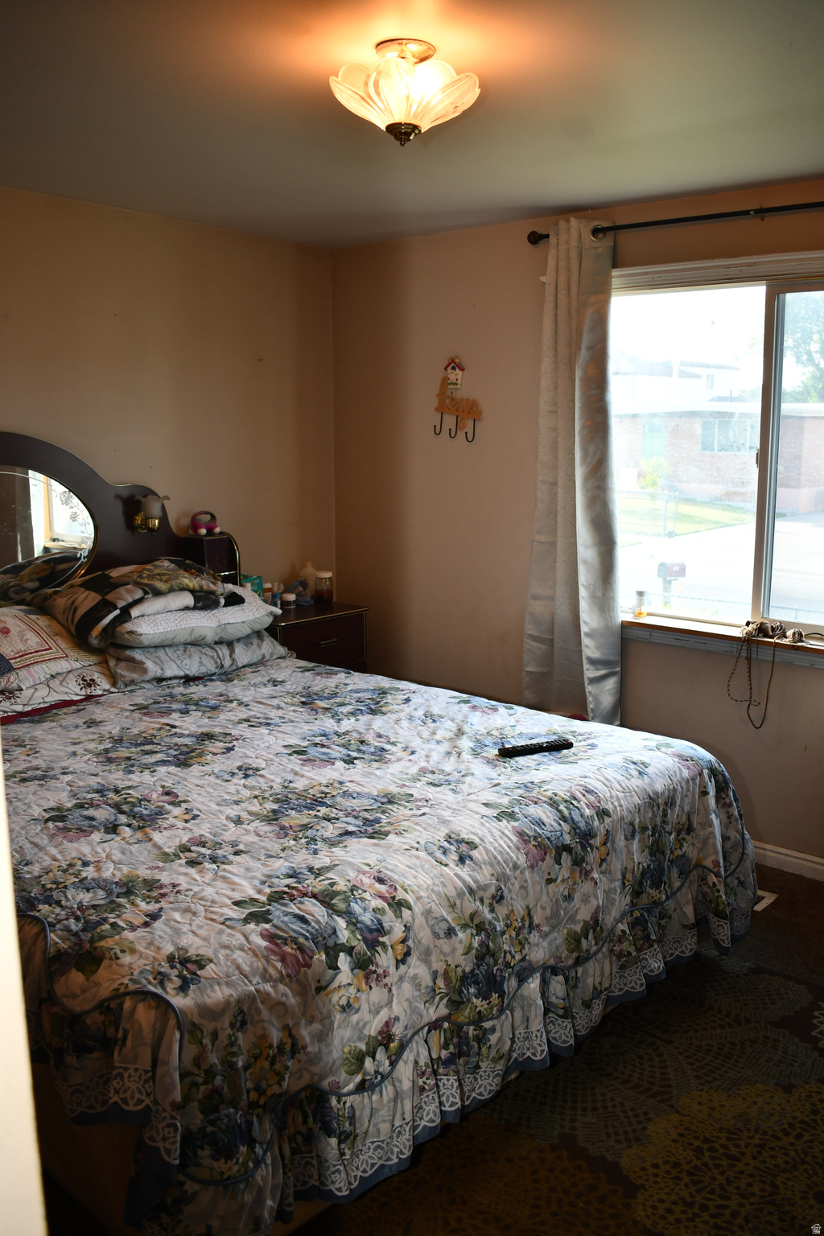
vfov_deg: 60.3
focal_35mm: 31
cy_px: 618
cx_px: 412
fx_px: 1064
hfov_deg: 42.3
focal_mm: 21
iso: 320
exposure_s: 1/60
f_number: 4
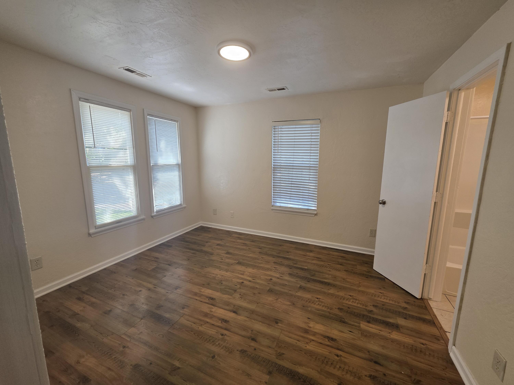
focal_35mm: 13
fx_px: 193
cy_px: 192
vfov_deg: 89.9
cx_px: 257
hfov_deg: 106.2
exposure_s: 1/120
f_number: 1.9
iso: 80
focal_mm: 2.2
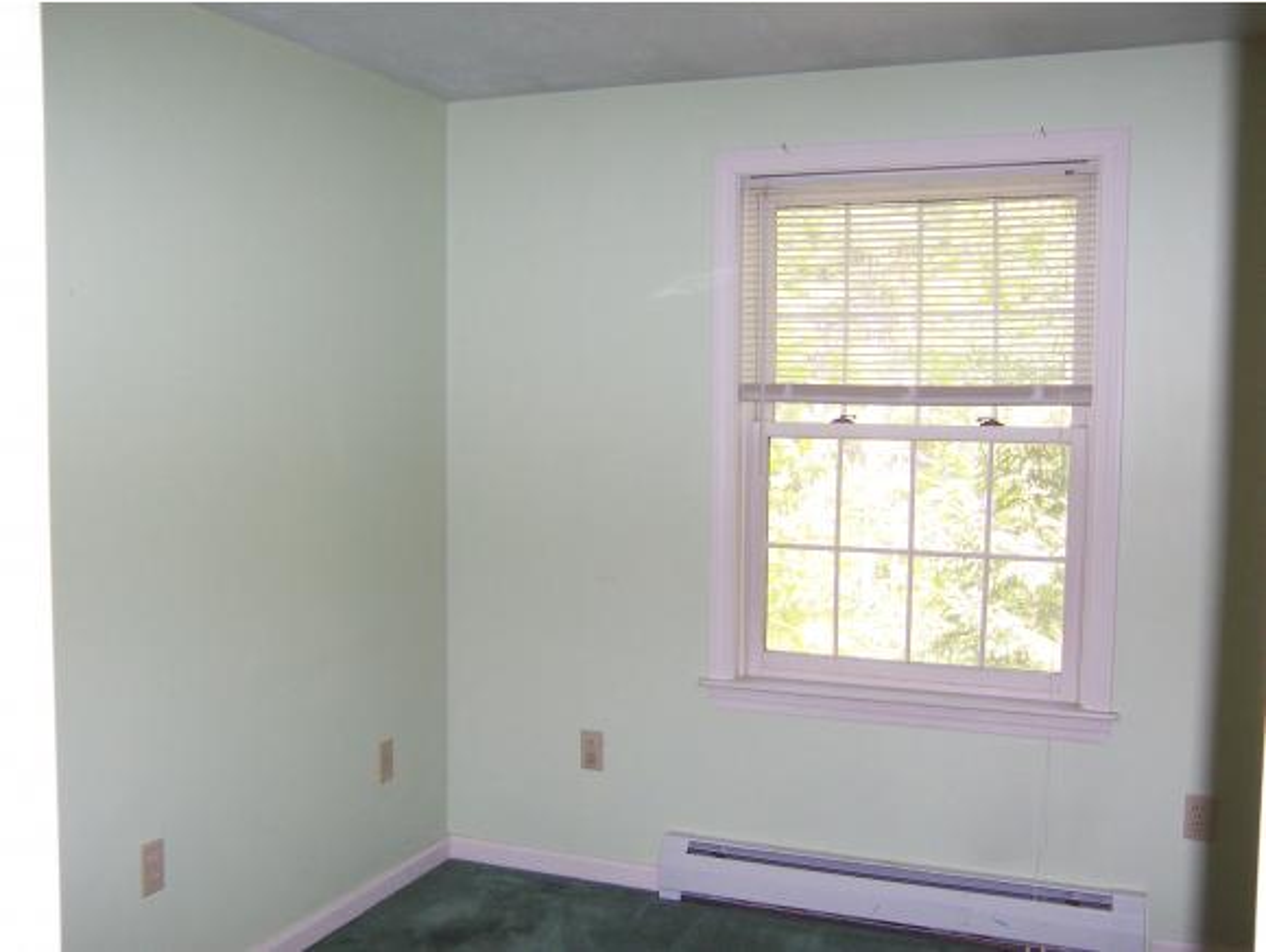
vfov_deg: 39.7
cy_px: 476
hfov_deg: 51.3
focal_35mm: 36
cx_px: 633
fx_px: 1318
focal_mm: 5.6
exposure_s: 1/60
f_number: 2.8
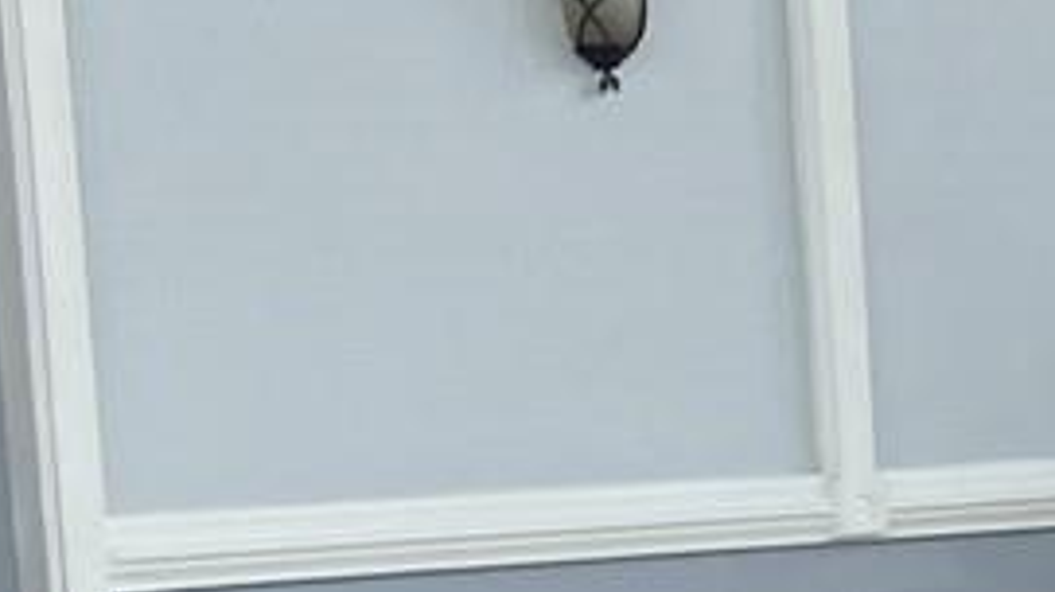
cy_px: 837
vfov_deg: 5.6
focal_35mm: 214
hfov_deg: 8.6
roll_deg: +1.3
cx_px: 2990
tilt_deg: -6.9
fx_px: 5982
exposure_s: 1/214
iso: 40
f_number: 1.5
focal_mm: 5.7
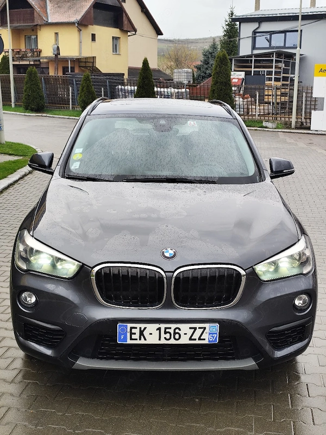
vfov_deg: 41.2
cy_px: 218
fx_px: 578
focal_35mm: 46
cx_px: 163
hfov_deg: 31.5
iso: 50
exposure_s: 1/294
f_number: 1.65
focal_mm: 6.19
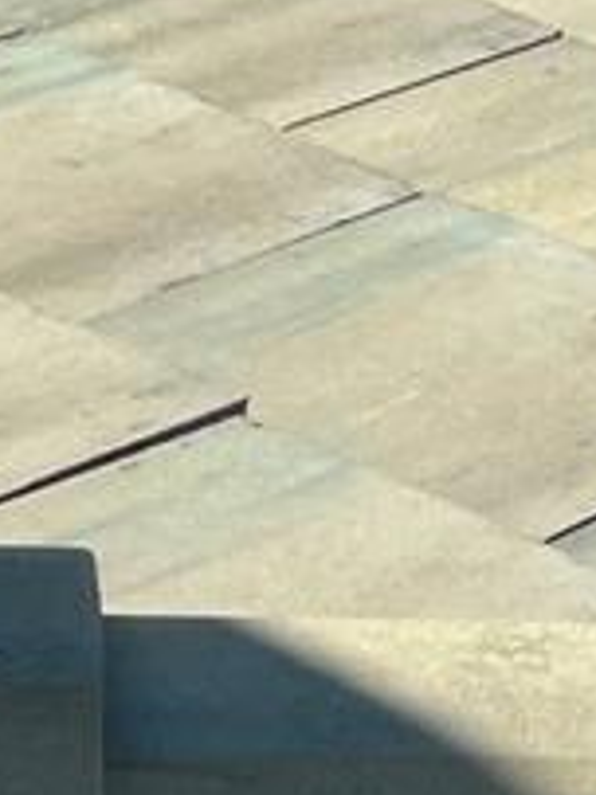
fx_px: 4527
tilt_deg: -10.0
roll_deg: -2.1
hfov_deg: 7.4
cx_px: 953
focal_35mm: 197
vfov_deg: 8.3
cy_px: -1668
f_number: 1.6
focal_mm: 5.1
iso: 32
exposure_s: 1/1946
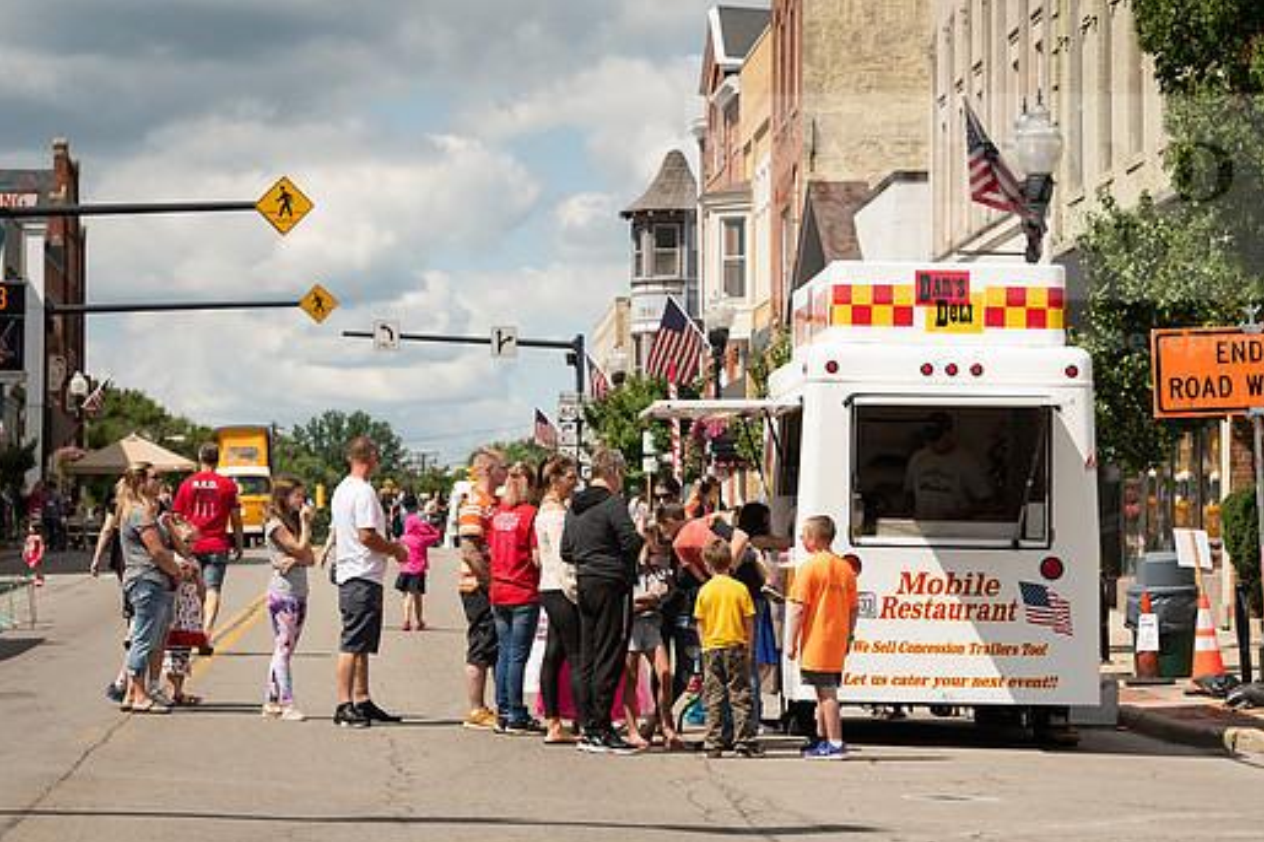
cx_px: 611
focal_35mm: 124
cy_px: 392
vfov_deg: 11.0
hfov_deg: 16.5
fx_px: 4352
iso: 200
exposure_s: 1/640
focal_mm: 110
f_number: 8
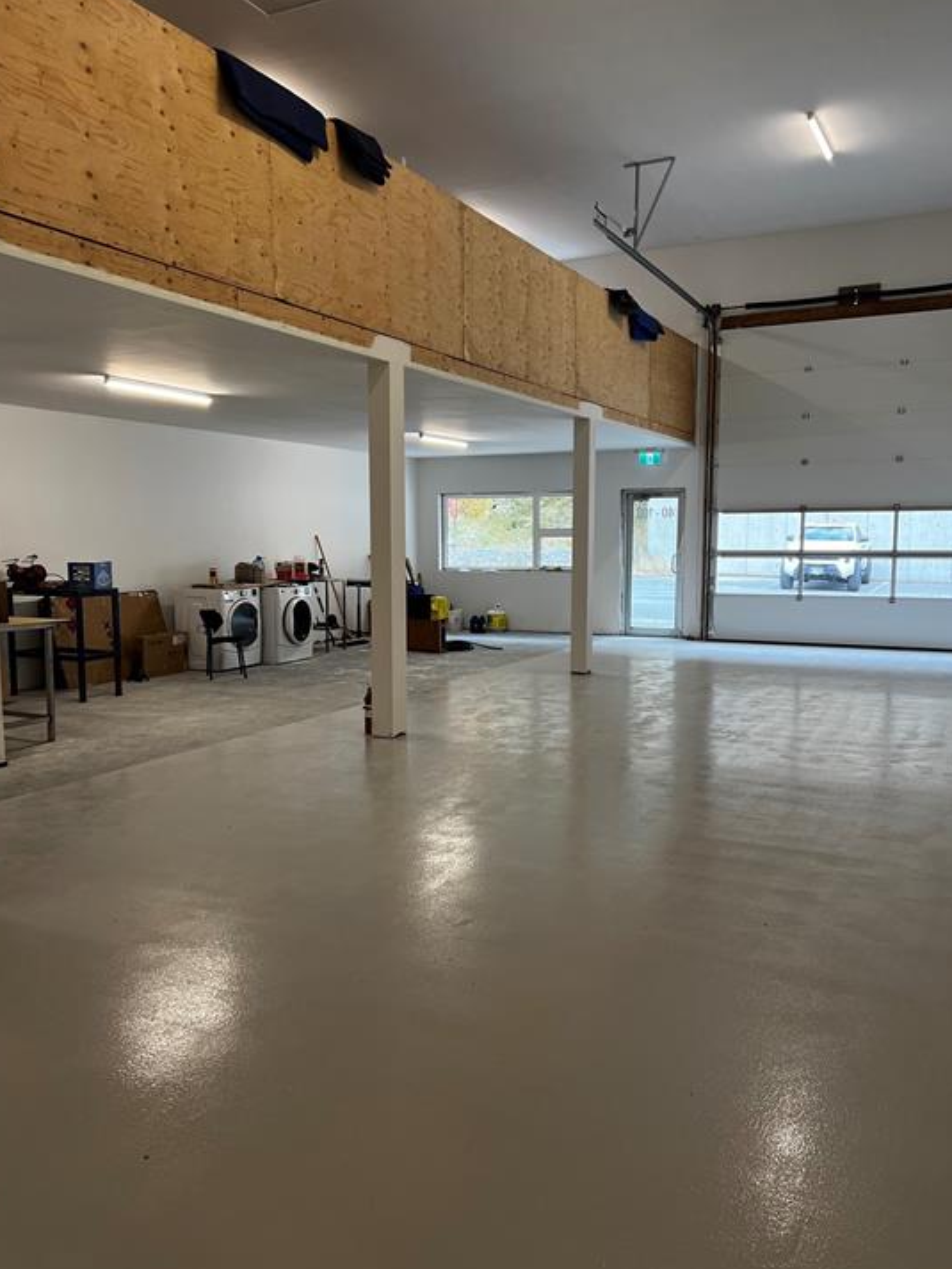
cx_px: 491
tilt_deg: -6.9
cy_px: 641
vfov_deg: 63.4
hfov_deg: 49.8
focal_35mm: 28
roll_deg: -0.9
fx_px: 1026
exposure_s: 1/120
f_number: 1.5
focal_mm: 5.7
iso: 125
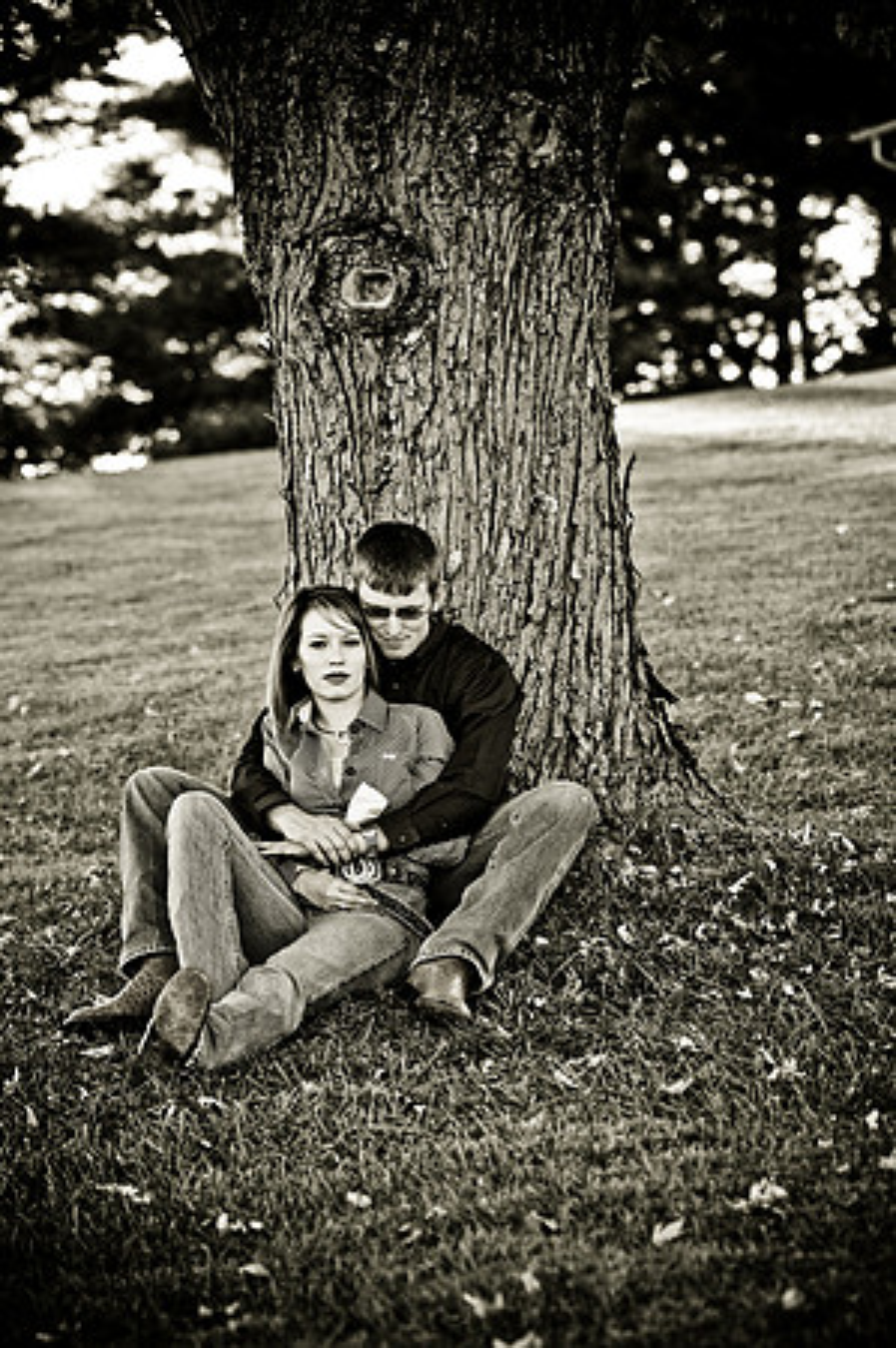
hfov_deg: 11.7
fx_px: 4378
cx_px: 448
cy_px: 674
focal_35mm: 117
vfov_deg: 17.5
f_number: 2.8
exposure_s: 1/250
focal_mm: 78
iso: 160
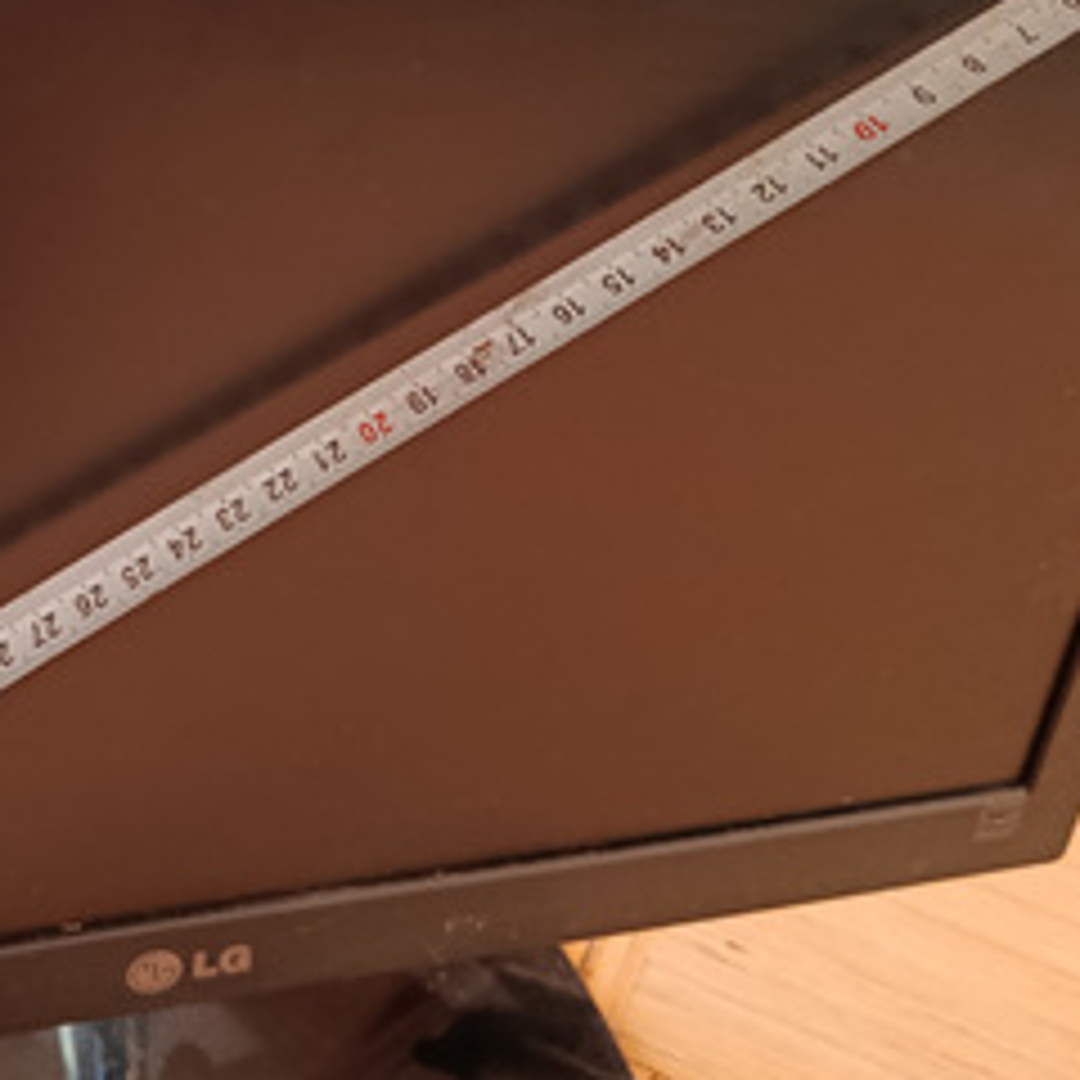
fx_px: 1871
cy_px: 405
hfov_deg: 30.8
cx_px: 122
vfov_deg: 32.1
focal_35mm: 53
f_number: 1.7
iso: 1349
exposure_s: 1/33.3
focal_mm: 5.24
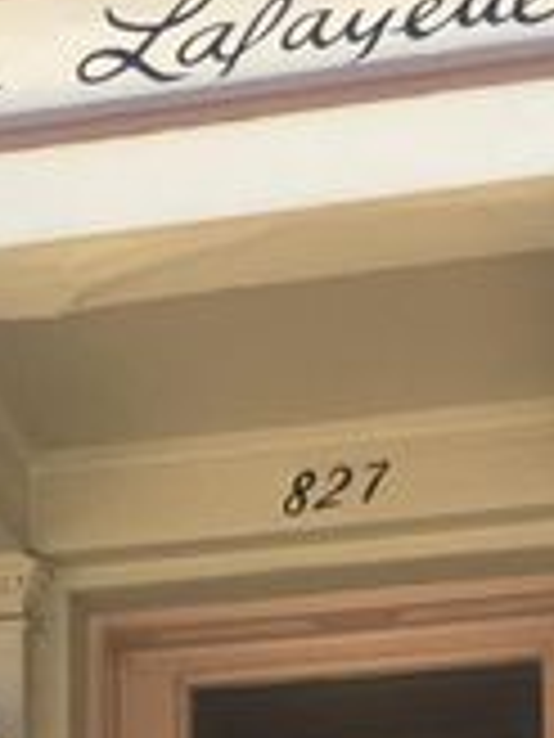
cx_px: 99
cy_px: 1213
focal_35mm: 118
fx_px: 2518
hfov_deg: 12.5
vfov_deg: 15.1
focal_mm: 4.15
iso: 25
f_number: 2.2
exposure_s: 1/169
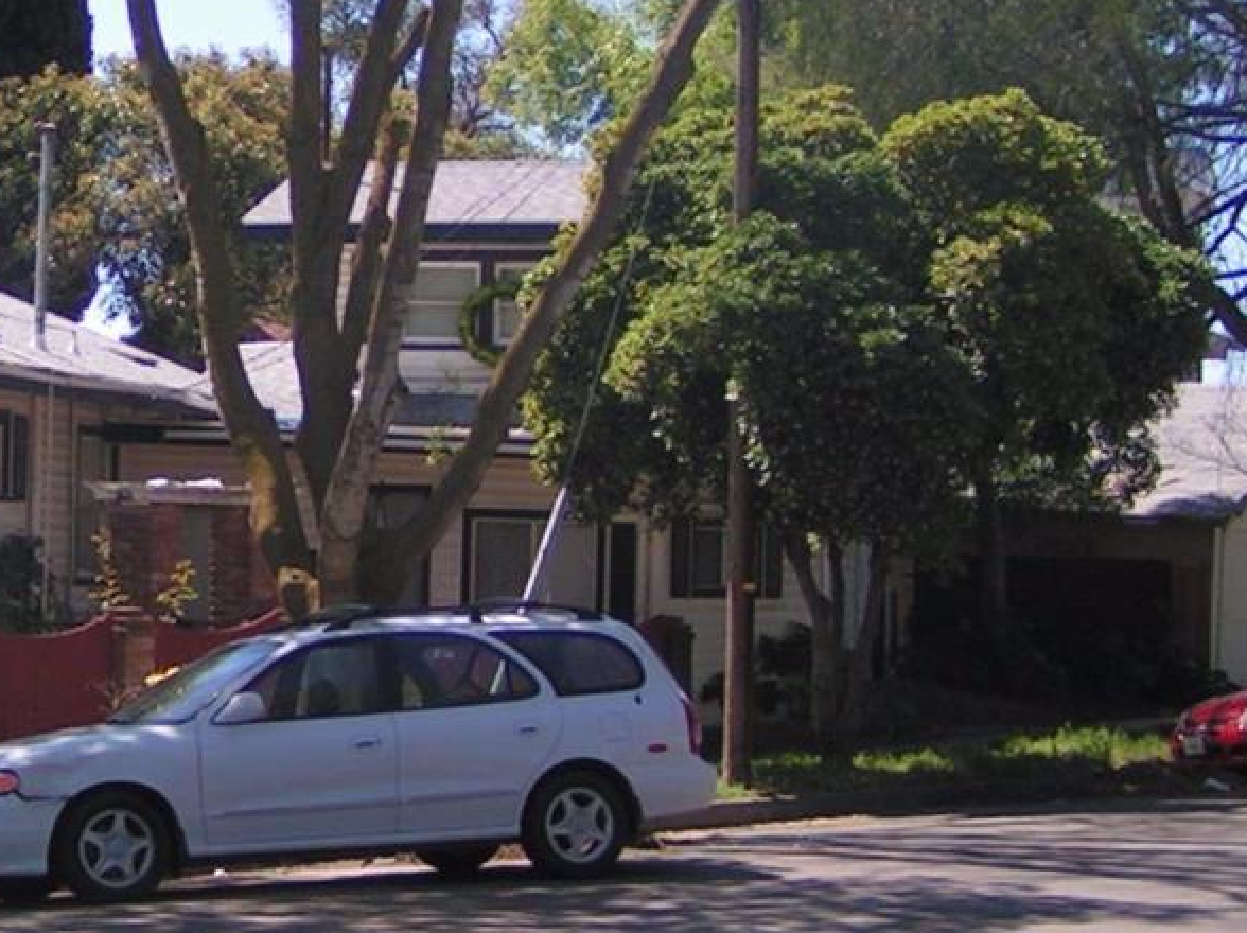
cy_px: 390
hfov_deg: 19.5
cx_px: -102
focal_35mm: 97
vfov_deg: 15.2
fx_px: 3491
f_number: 2.8
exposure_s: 1/800
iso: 50
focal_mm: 5.8
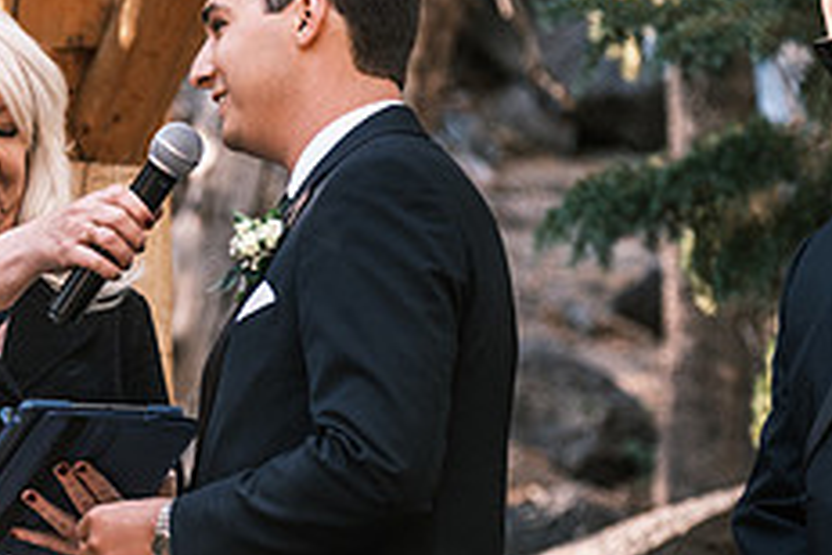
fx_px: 9244
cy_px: 503
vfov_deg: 3.4
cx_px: 94
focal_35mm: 400
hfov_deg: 5.1
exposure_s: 1/200
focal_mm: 106
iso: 800
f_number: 3.6
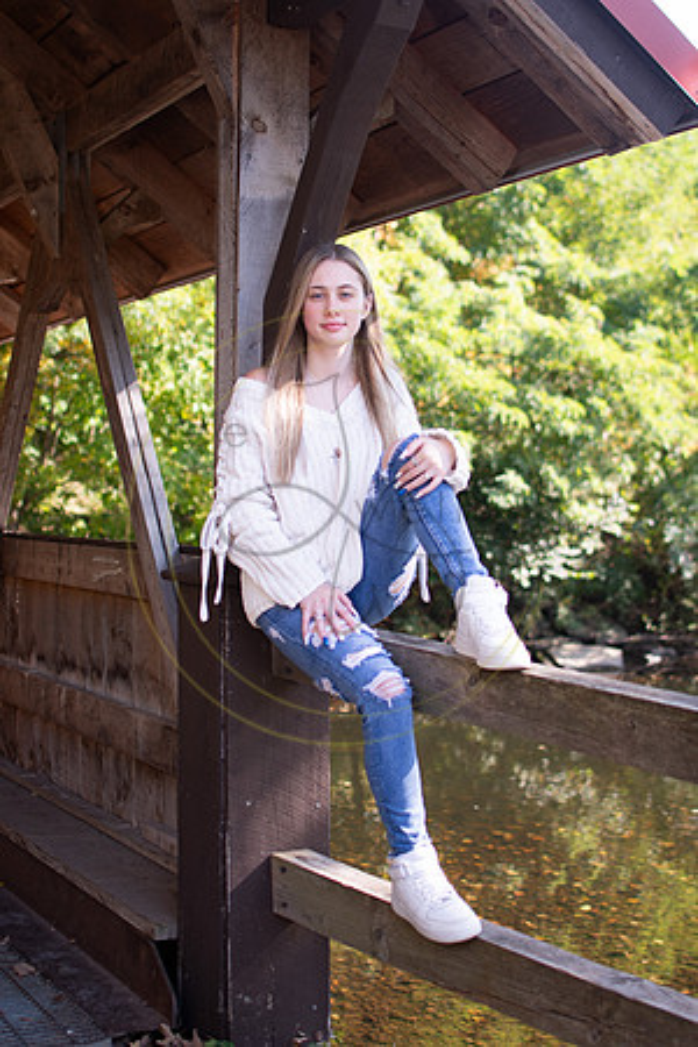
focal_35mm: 52
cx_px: 349
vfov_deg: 38.2
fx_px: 1512
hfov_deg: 26.0
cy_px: 524
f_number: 2.8
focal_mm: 35
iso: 100
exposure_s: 1/320
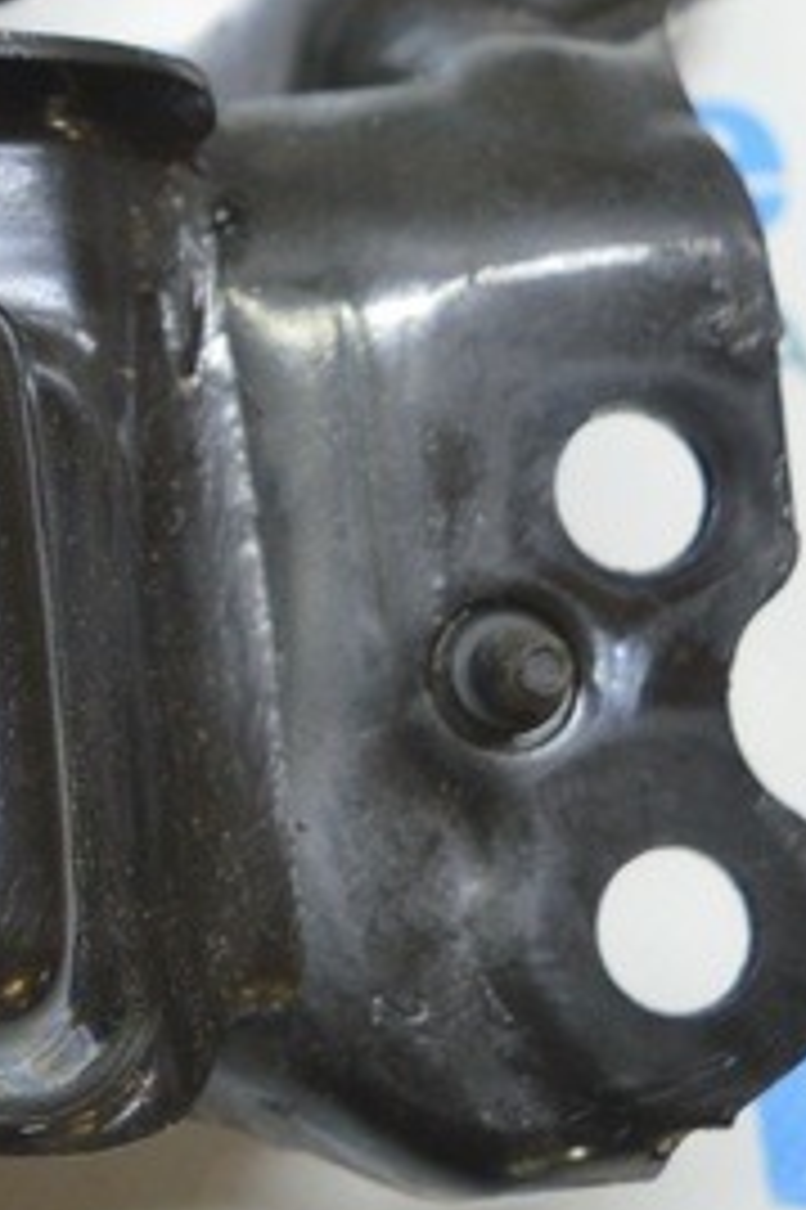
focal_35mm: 120
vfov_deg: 16.9
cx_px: -671
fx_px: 4032
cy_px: 218
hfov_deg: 10.7
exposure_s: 1/40
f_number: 3.8
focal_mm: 21
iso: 400
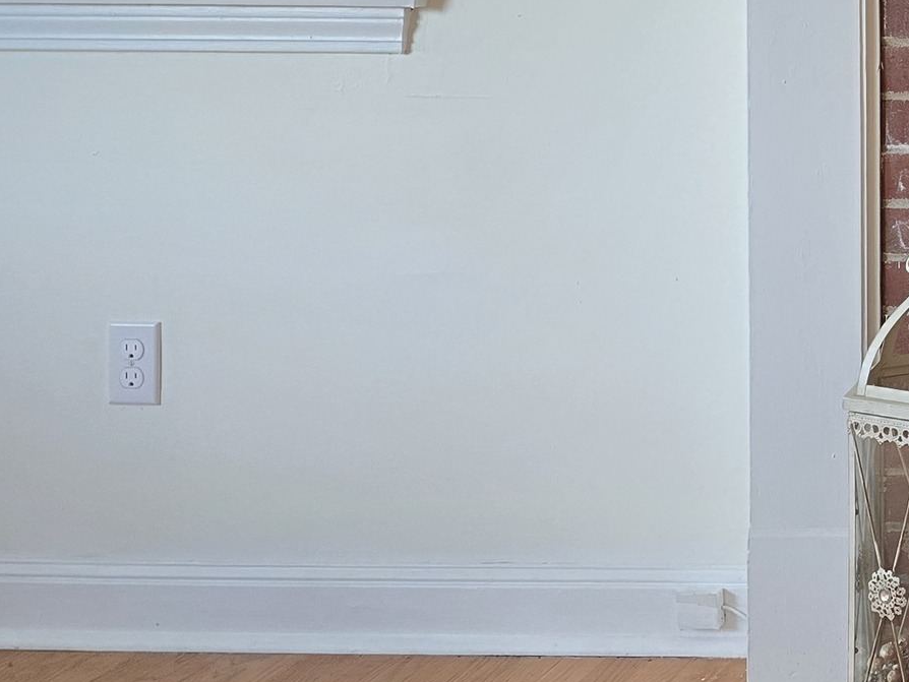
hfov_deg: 20.4
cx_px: 1445
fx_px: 2075
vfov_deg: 18.2
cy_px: -4
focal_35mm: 79
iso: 125
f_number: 1.7
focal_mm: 6.3
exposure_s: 1/120
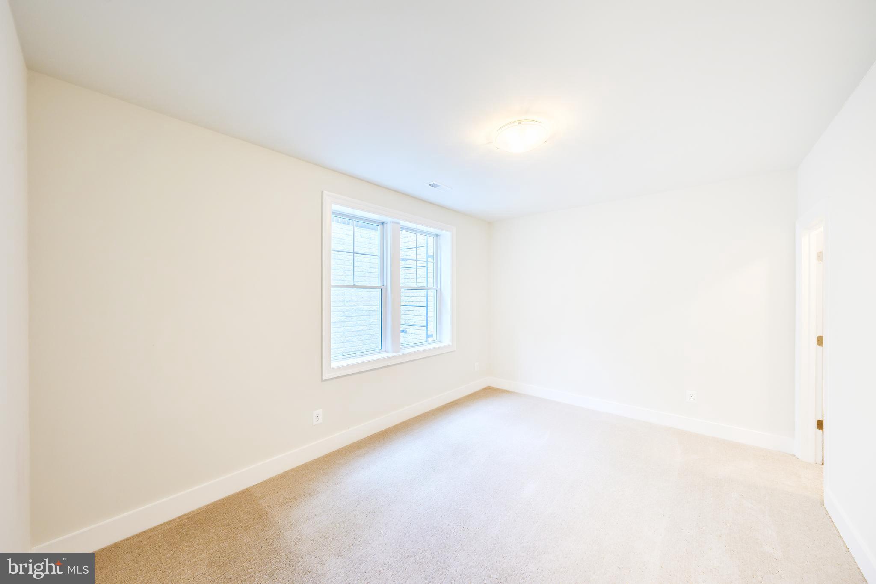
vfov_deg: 90.0
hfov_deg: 112.6
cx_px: 438
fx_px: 292
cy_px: 292
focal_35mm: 12
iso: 400
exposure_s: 1/80
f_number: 7.1
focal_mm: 12
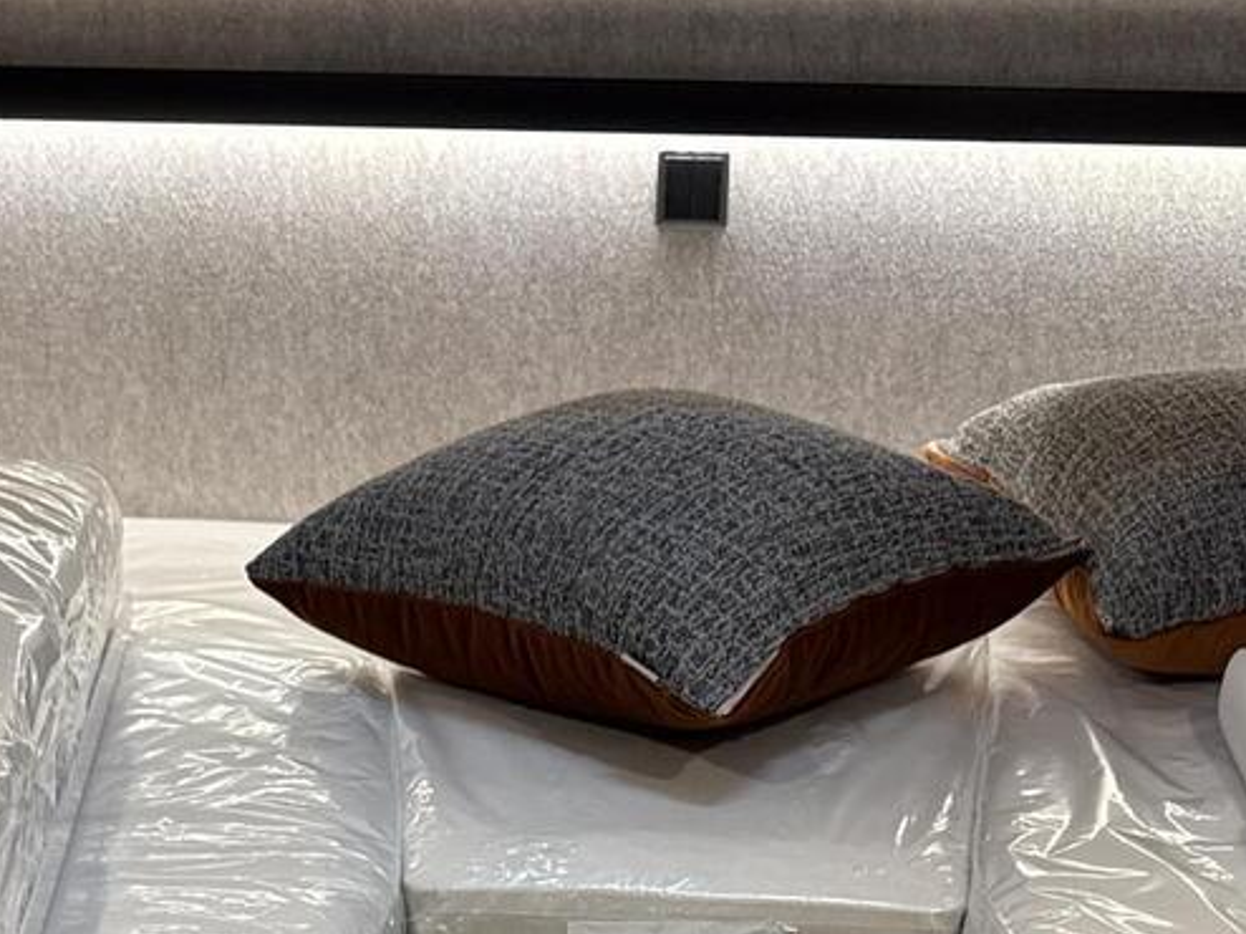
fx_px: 2518
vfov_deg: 19.0
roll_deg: -1.3
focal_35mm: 70
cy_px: 1295
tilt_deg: -29.8
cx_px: 547
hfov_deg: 27.8
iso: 160
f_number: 1.78
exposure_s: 1/50
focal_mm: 6.76
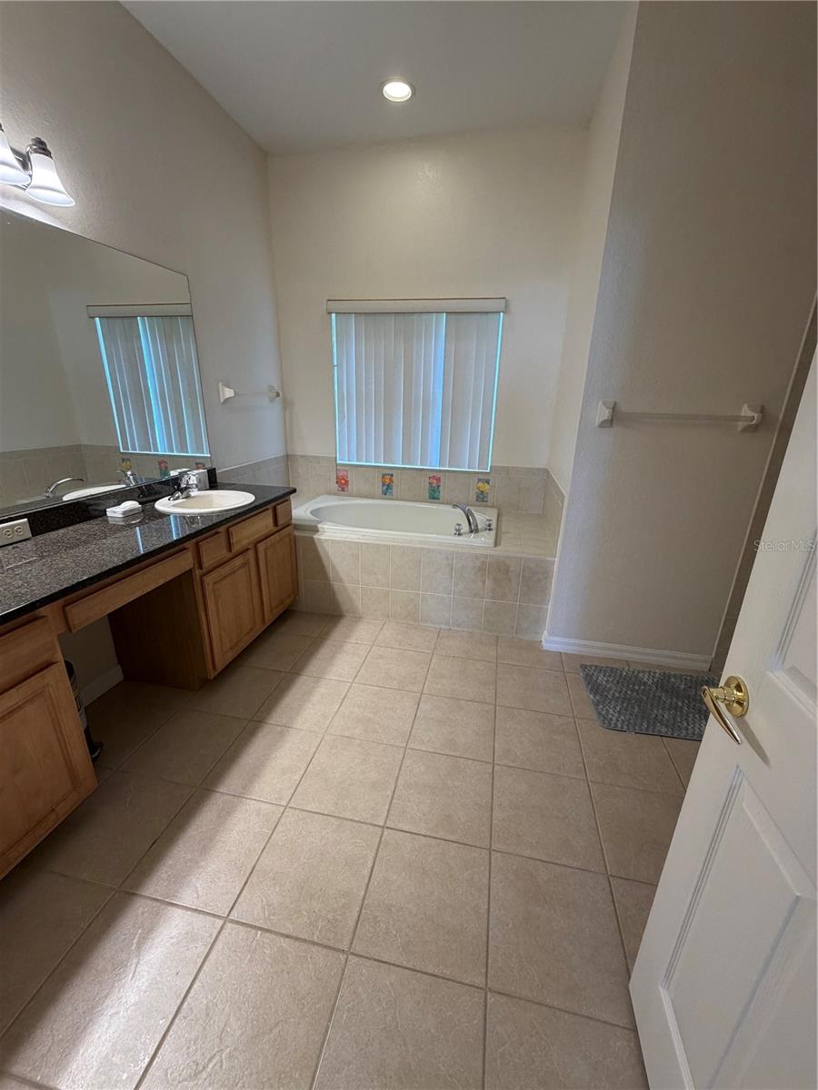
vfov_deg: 102.1
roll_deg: -1.8
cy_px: 545
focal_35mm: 14
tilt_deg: -18.5
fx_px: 441
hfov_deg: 85.7
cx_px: 409
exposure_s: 1/120
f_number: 2.2
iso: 250
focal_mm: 2.22
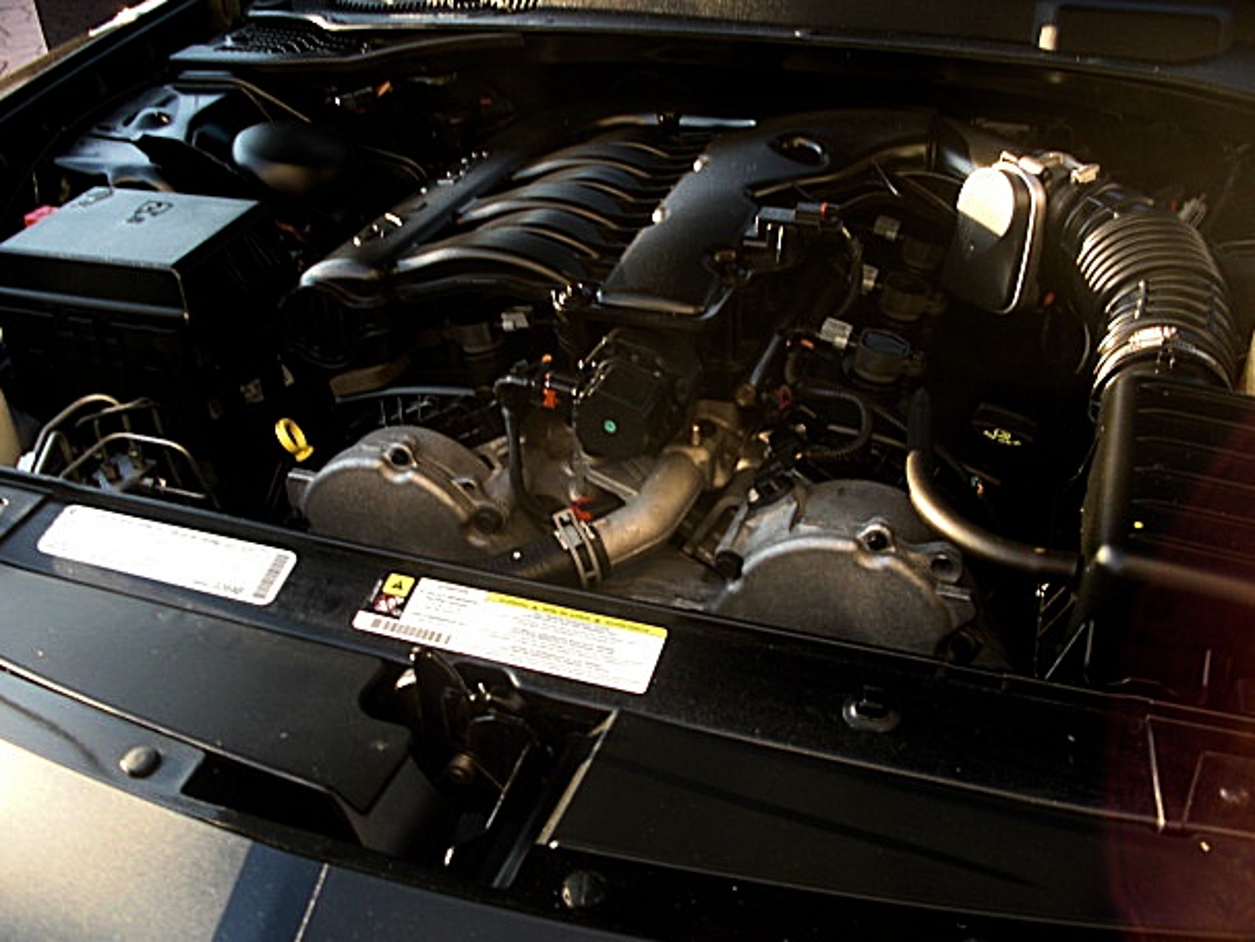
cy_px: 462
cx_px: 642
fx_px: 1378
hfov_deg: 49.0
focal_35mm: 38
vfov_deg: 37.7
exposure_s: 1/100
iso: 100
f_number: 2.8
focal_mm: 6.3
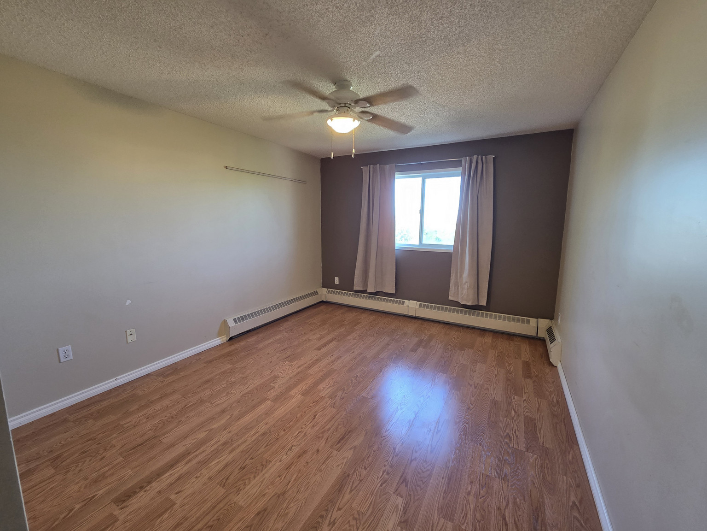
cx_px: 354
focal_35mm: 13
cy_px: 266
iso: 160
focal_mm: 2.2
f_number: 2.2
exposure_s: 1/60
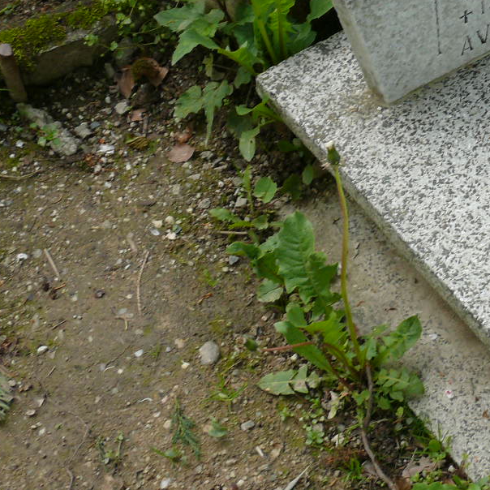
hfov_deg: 20.0
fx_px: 1313
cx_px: 572
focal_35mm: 82
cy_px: 131
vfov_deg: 21.0
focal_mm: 7.4
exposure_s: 1/200
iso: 100
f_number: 4
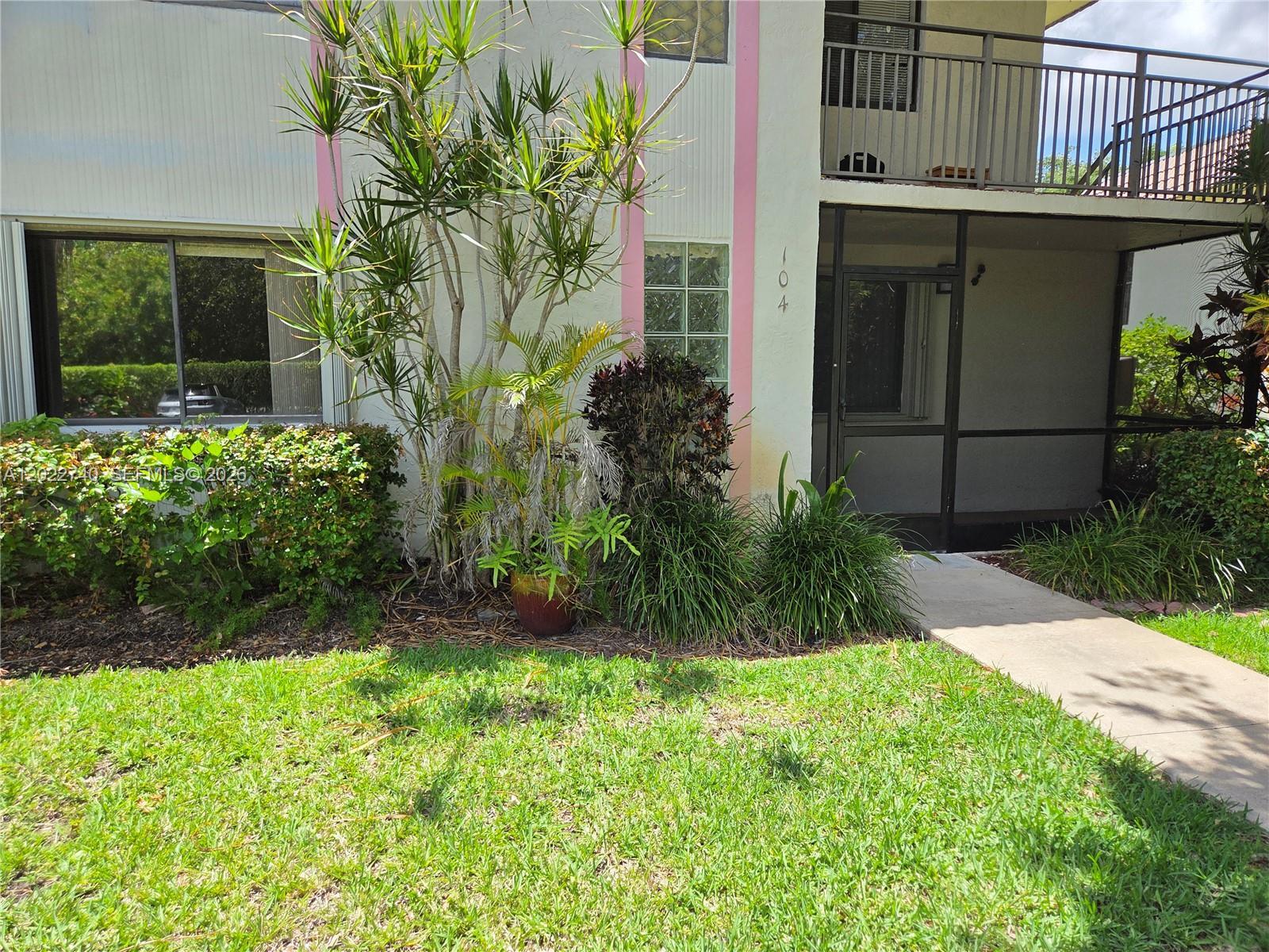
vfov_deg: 58.9
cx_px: 634
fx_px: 843
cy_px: 476
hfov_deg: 73.9
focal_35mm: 23
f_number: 1.8
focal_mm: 5.4
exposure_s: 1/2503
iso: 80
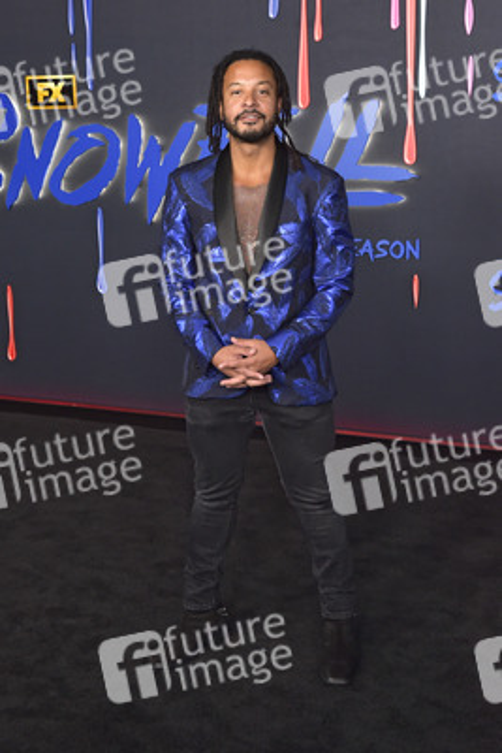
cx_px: 251
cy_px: 376
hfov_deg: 27.0
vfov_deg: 39.6
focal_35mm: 50
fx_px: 1045
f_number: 6.3
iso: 2000
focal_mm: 50
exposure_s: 1/250
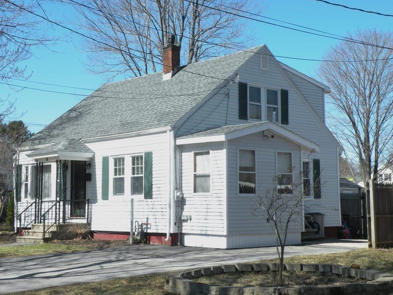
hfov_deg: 33.8
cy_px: 146
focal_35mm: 57
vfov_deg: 25.7
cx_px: 194
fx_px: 647
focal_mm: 9.8
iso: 64
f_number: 8
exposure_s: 1/60
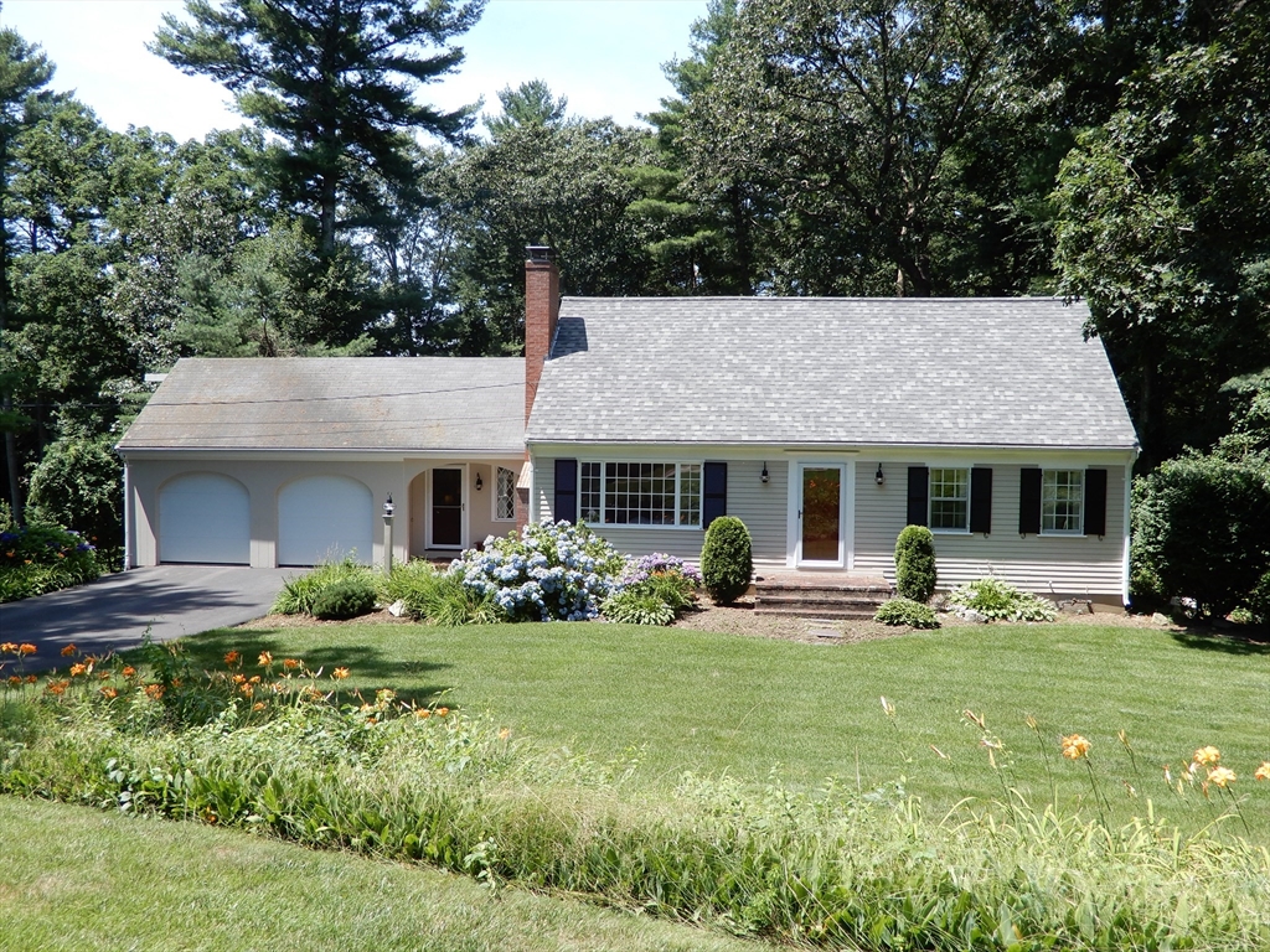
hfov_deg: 60.0
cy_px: 476
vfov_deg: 46.8
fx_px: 1101
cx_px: 635
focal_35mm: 30
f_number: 3.5
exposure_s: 1/320
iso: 80
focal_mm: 5.4
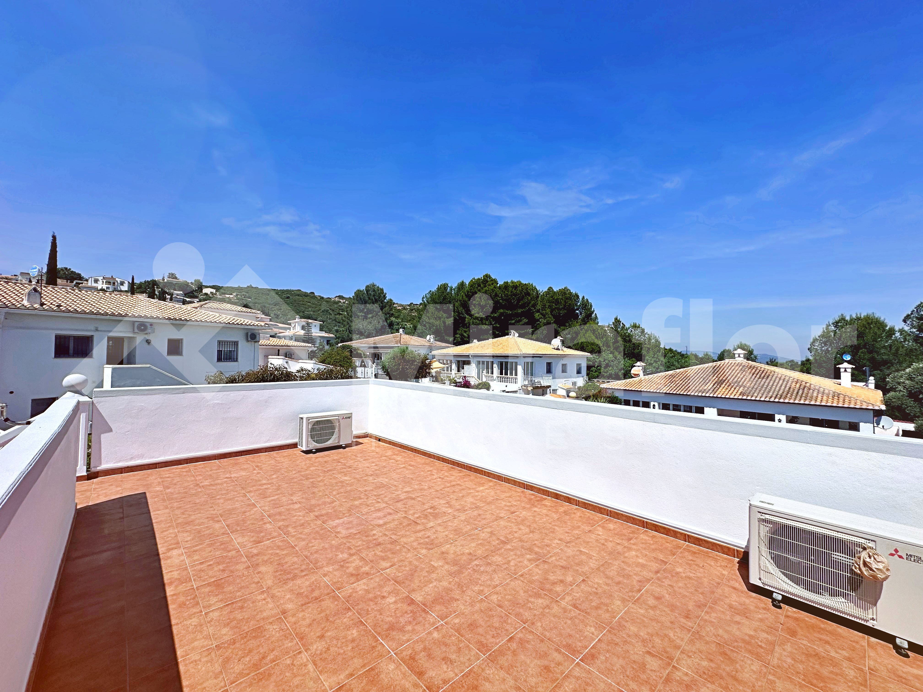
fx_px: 373
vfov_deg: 85.7
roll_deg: -0.7
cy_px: 346
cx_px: 462
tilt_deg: +0.8
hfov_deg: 102.1
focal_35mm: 14
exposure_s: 1/4831
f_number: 2.2
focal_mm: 2.22
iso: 50
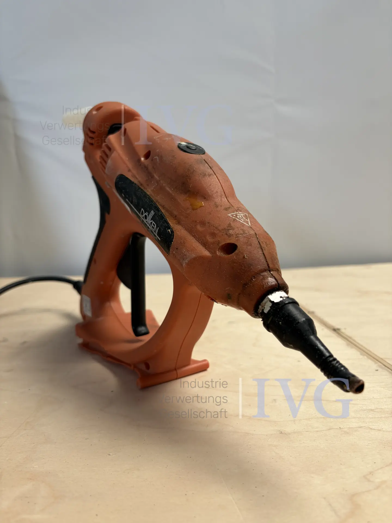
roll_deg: +1.2
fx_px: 393
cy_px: 262
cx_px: 196
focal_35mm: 26
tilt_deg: -8.8
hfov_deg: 53.1
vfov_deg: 67.3
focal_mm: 5.96
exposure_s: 1/213
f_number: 1.6
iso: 40
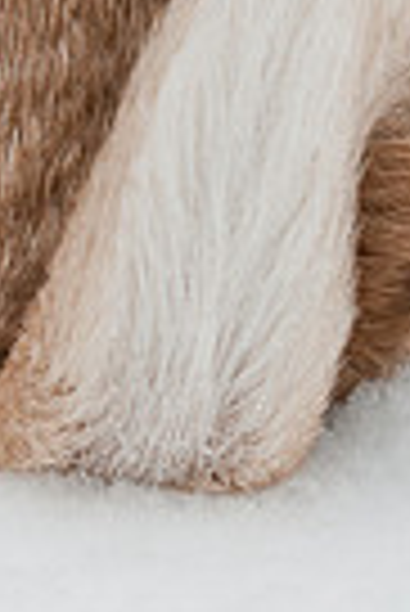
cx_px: 146
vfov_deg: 4.8
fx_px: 7276
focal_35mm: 427
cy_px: 202
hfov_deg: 3.2
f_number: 5.6
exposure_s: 1/1000
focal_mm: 86
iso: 200
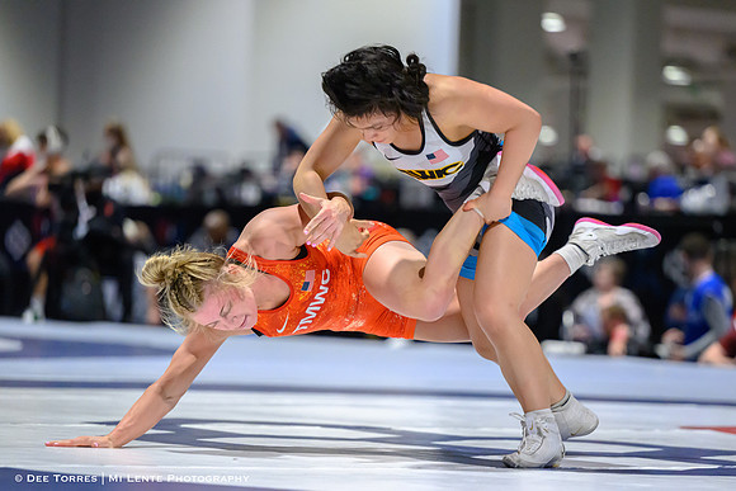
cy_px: 281
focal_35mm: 181
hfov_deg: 11.3
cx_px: 427
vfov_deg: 7.6
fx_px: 3706
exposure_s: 1/640
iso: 7200
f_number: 2.8
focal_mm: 155
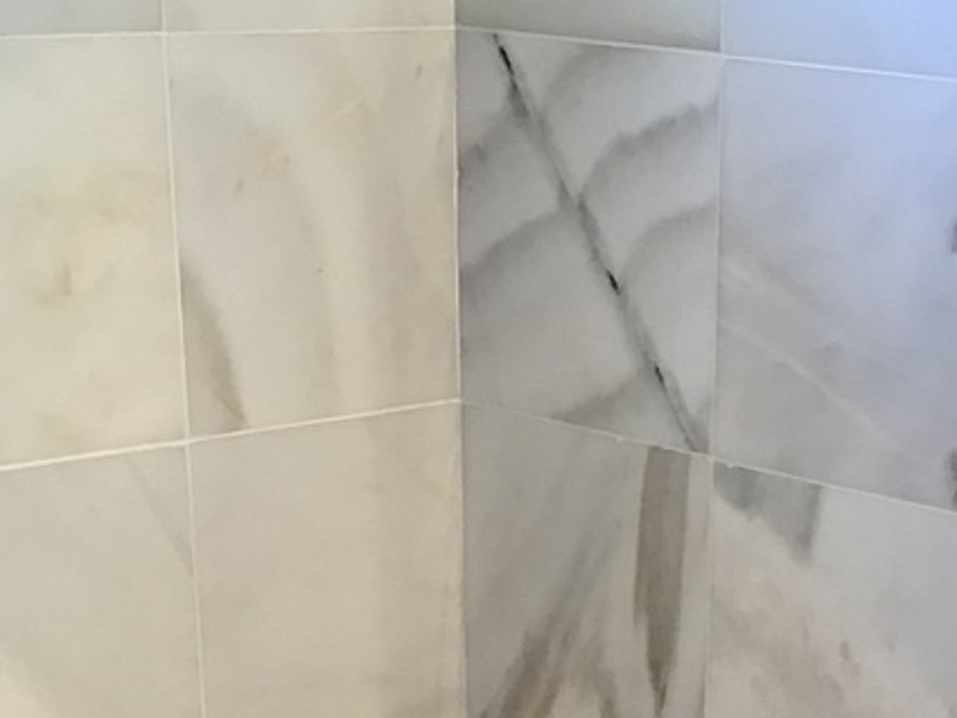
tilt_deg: -23.3
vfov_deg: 14.8
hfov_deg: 20.4
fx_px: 2626
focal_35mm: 95
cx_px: 783
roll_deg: -1.9
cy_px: 952
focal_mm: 3.3
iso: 80
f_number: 2.4
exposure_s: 1/33
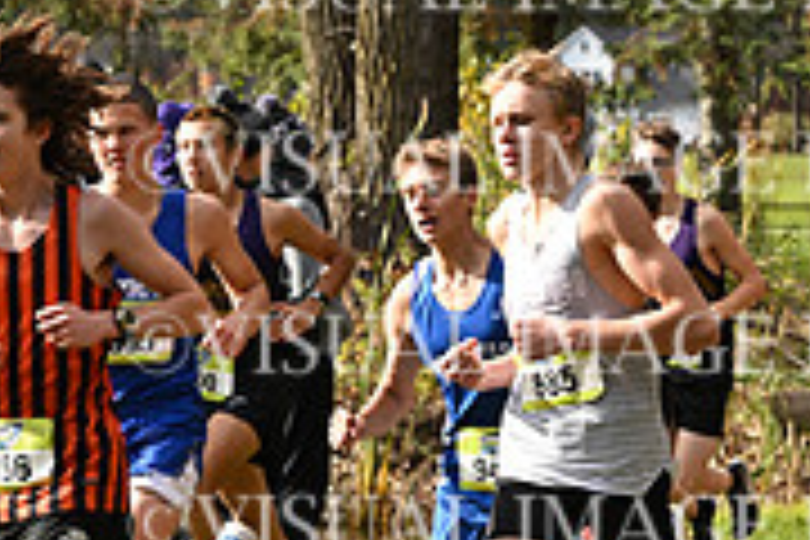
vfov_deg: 5.3
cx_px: 778
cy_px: 434
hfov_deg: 7.9
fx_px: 5805
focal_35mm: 258
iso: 125
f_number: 5.6
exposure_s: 1/400
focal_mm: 80
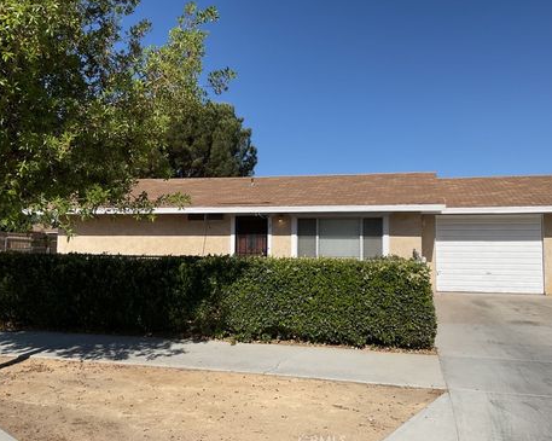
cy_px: 223
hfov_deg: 57.2
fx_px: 506
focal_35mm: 31
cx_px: 291
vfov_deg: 47.1
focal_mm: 3
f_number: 1.8
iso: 25
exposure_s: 1/4065
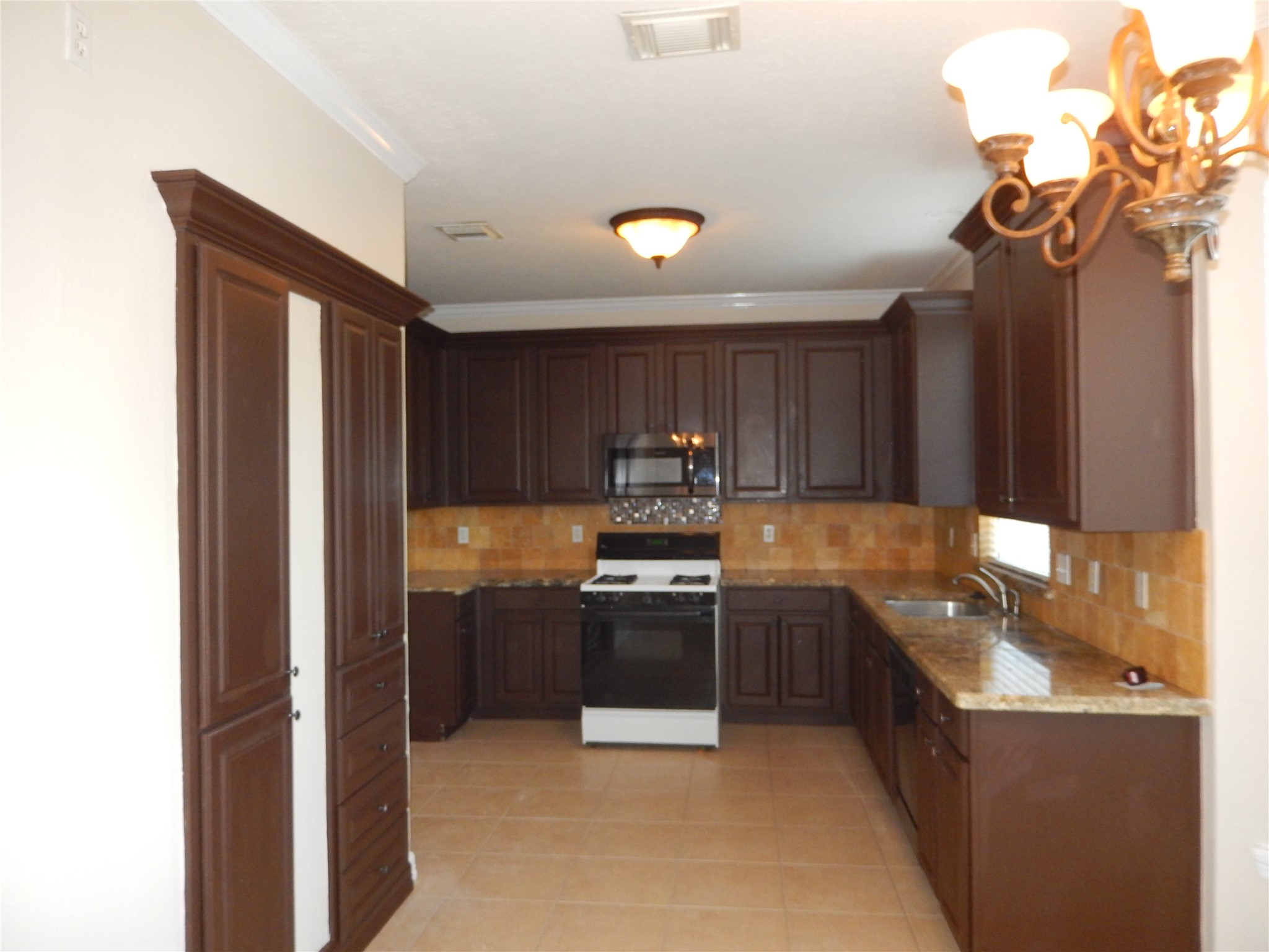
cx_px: 634
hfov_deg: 69.4
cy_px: 476
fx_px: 916
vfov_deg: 54.9
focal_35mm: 25
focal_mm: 4.5
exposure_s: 1/30
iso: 320
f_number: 3.4
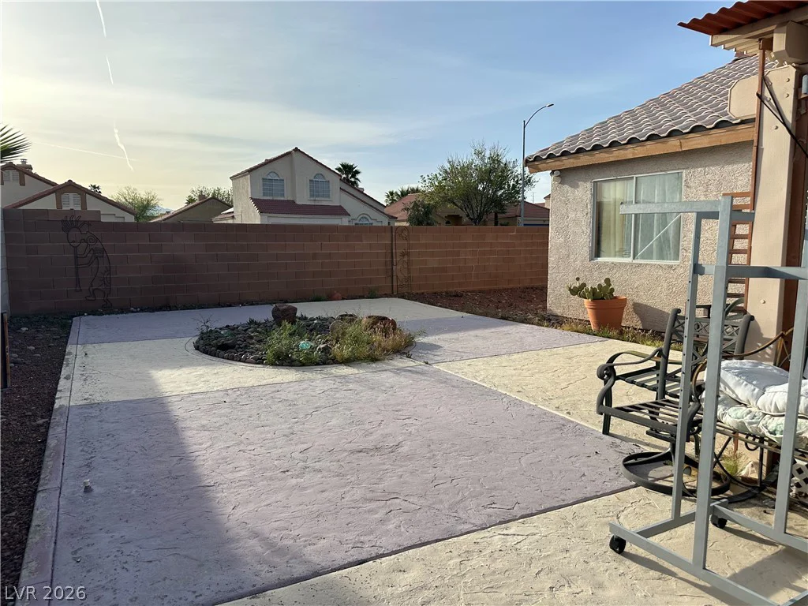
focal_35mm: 24
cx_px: 404
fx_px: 560
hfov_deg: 71.6
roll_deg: +0.0
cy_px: 303
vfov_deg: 56.8
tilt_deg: -6.8
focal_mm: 6.86
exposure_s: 1/5263
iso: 80
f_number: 1.78
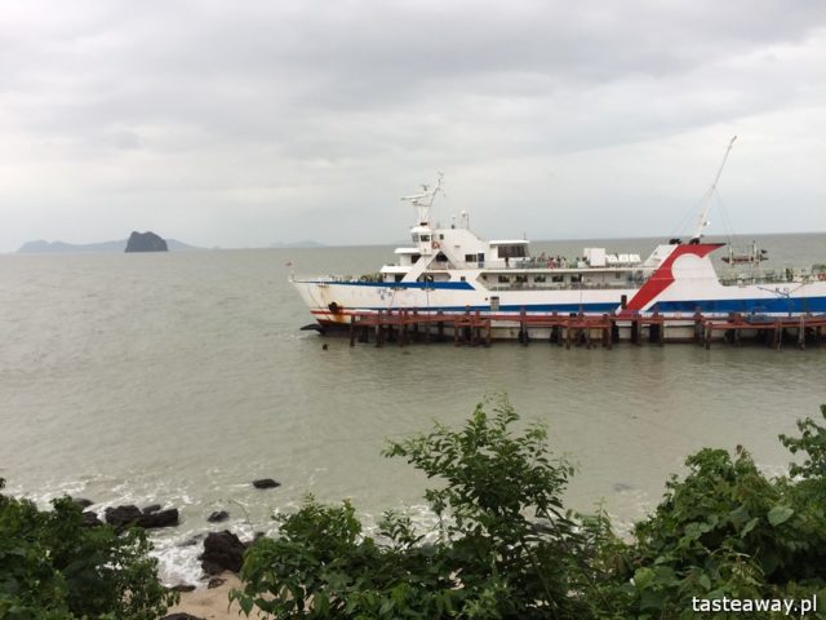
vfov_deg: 48.2
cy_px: 310
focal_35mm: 29
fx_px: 692
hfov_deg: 61.7
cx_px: 413
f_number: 2.2
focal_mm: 4.15
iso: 32
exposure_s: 1/50
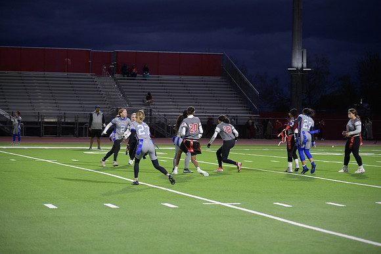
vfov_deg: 12.5
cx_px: 190
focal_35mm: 110
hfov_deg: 18.6
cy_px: 127
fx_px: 1164
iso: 1100
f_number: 2.8
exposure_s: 1/200
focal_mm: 110
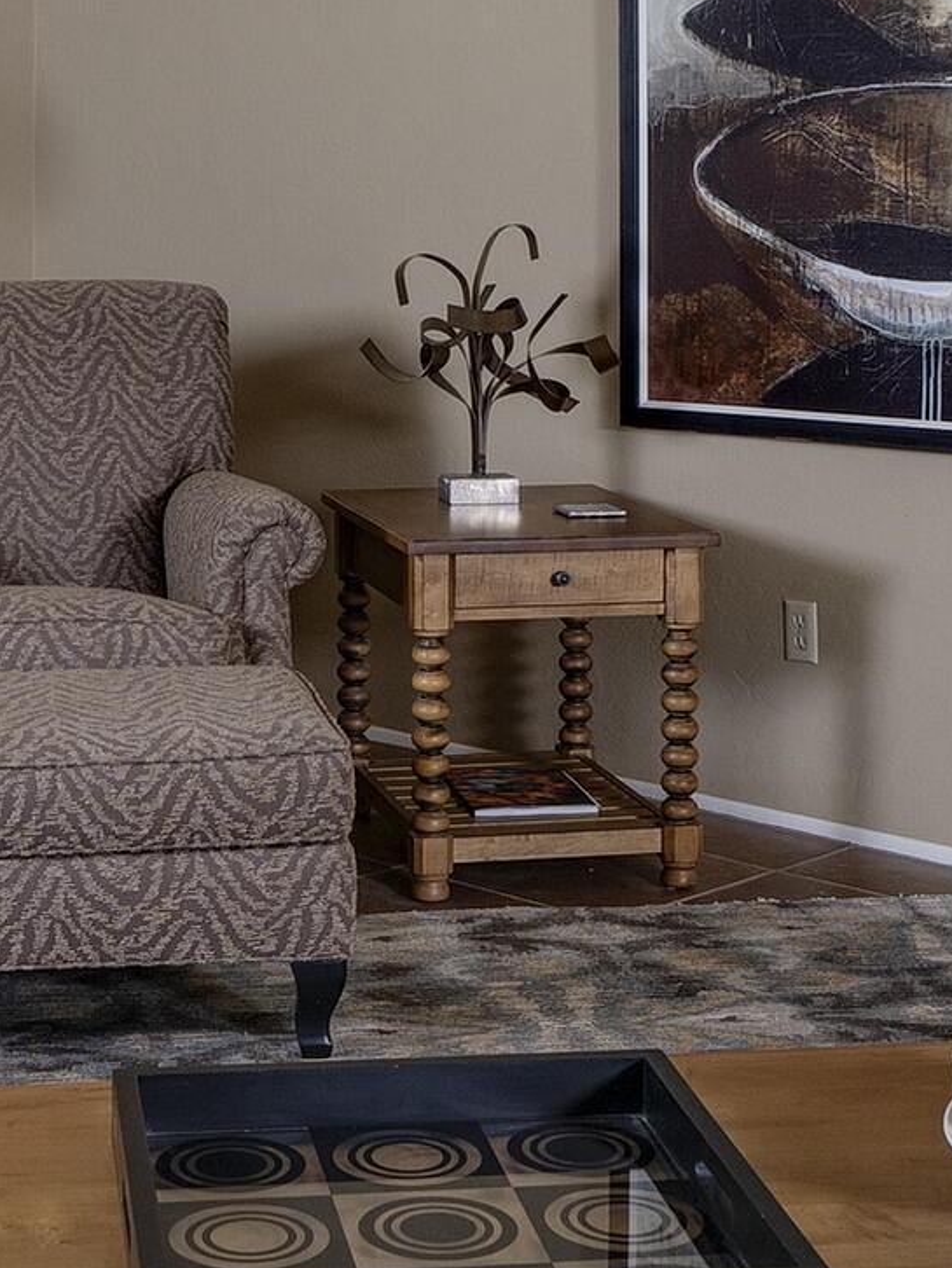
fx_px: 2309
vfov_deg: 29.6
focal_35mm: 63
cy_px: 148
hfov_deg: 23.3
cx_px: 482
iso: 200
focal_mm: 17
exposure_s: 1/125
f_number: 7.1
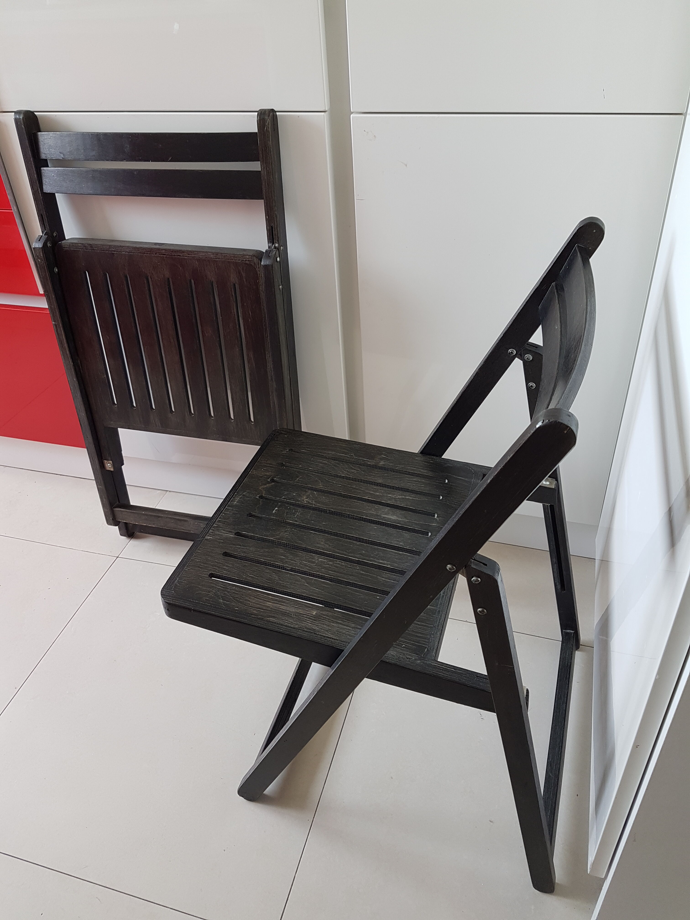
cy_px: 460
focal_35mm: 26
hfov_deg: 53.1
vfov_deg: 67.3
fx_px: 691
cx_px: 345
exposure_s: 1/50
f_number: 1.7
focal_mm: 4.2
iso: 64
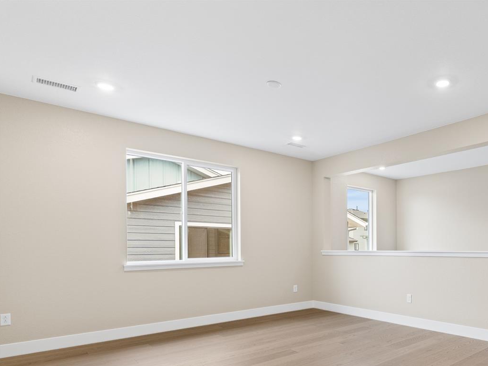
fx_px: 338
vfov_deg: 55.2
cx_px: 379
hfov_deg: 66.1
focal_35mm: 24
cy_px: 253
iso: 400
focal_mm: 16
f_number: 8
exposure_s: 1/5
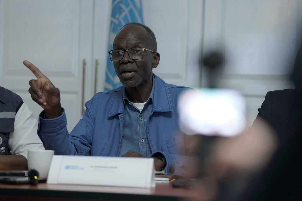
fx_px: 780
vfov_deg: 14.7
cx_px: 151
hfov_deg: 21.9
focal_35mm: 93
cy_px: 100
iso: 3200
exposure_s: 1/200
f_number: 2.8
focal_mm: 93
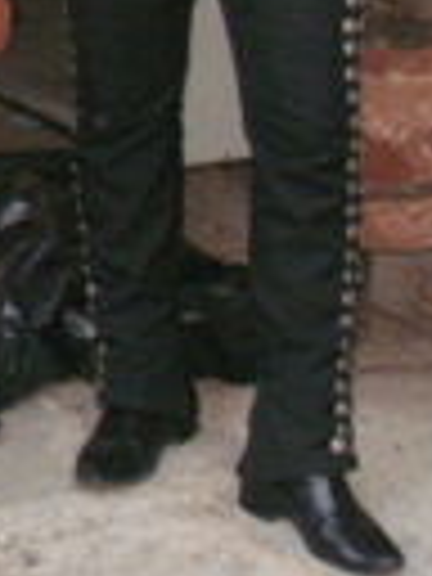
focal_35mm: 180
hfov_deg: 8.1
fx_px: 2995
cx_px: -248
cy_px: -274
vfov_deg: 10.6
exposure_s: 1/30
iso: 320
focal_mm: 6.3
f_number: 3.5
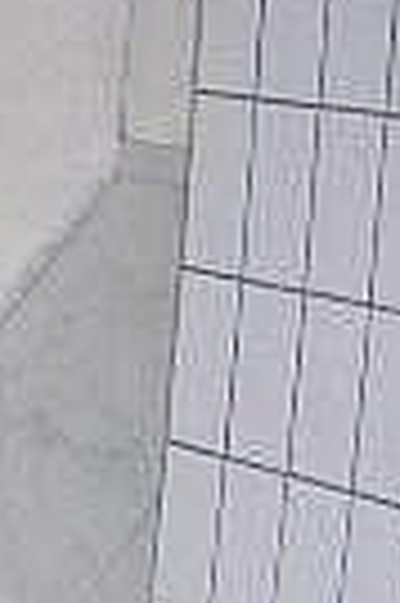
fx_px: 2907
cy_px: 400
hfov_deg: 6.8
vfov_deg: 11.8
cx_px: -944
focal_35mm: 174
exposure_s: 1/60.1
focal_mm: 5.4
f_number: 2.8
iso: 145
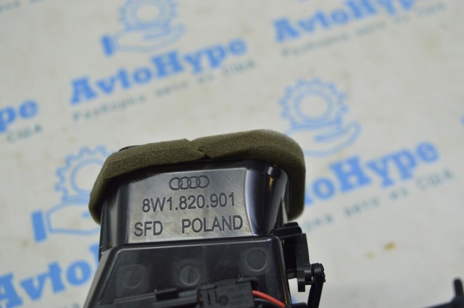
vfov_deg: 30.8
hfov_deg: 45.0
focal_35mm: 44
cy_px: 154
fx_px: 560
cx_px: 232
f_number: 5.6
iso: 400
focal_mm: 29
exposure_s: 1/40
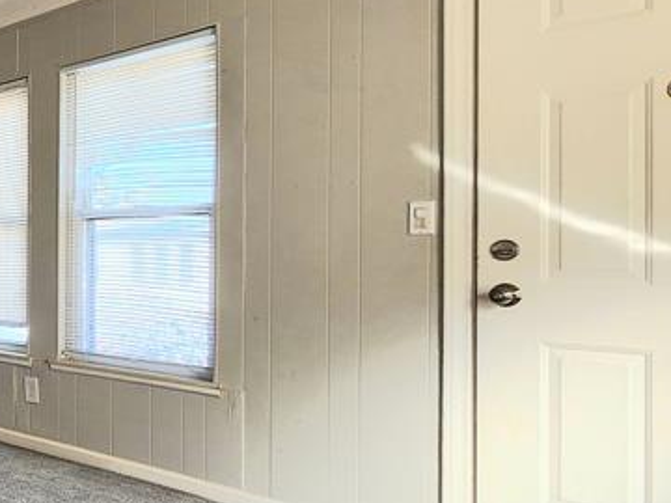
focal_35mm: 37
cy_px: 248
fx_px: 717
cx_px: -239
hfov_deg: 33.3
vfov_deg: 38.7
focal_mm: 2.2
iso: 80
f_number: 2.2
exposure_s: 1/60.2
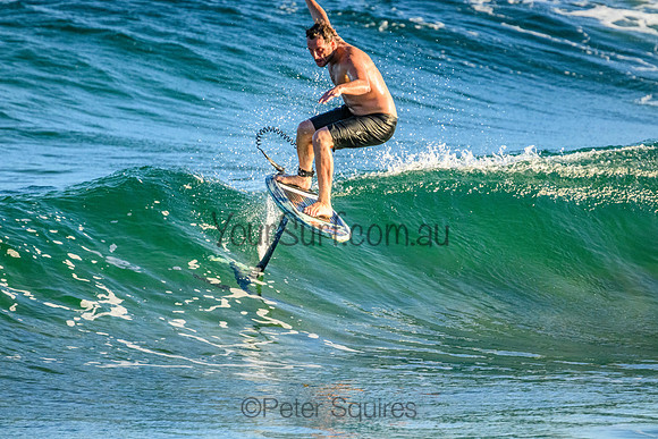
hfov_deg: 2.6
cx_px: 329
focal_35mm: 800
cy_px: 220
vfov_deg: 1.7
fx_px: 14625
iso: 5000
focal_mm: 800
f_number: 11
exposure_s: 1/2000
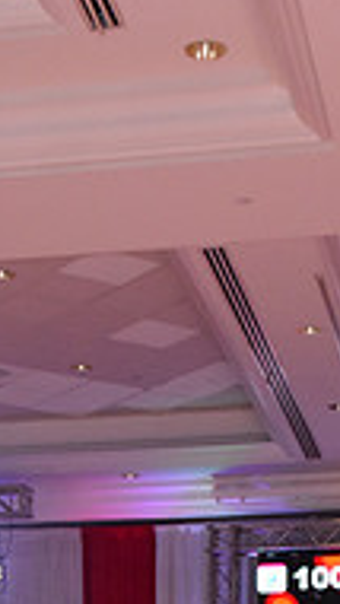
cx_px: 173
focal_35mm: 112
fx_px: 1793
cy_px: 906
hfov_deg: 10.8
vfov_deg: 17.2
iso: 2500
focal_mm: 35
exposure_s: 1/320
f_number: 7.1
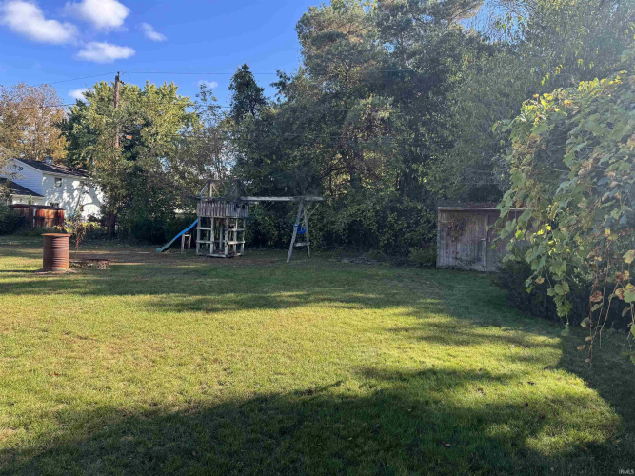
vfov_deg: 56.8
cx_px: 318
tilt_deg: -1.7
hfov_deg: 71.6
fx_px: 440
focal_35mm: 24
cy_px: 238
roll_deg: -2.3
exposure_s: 1/842
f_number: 1.78
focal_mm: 6.76
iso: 80
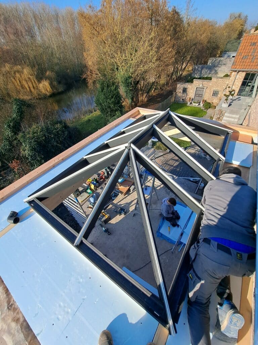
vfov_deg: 106.2
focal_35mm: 13
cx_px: 129
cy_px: 172
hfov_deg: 89.9
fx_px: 129
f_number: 2.2
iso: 50
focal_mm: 1.74
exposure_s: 1/1164
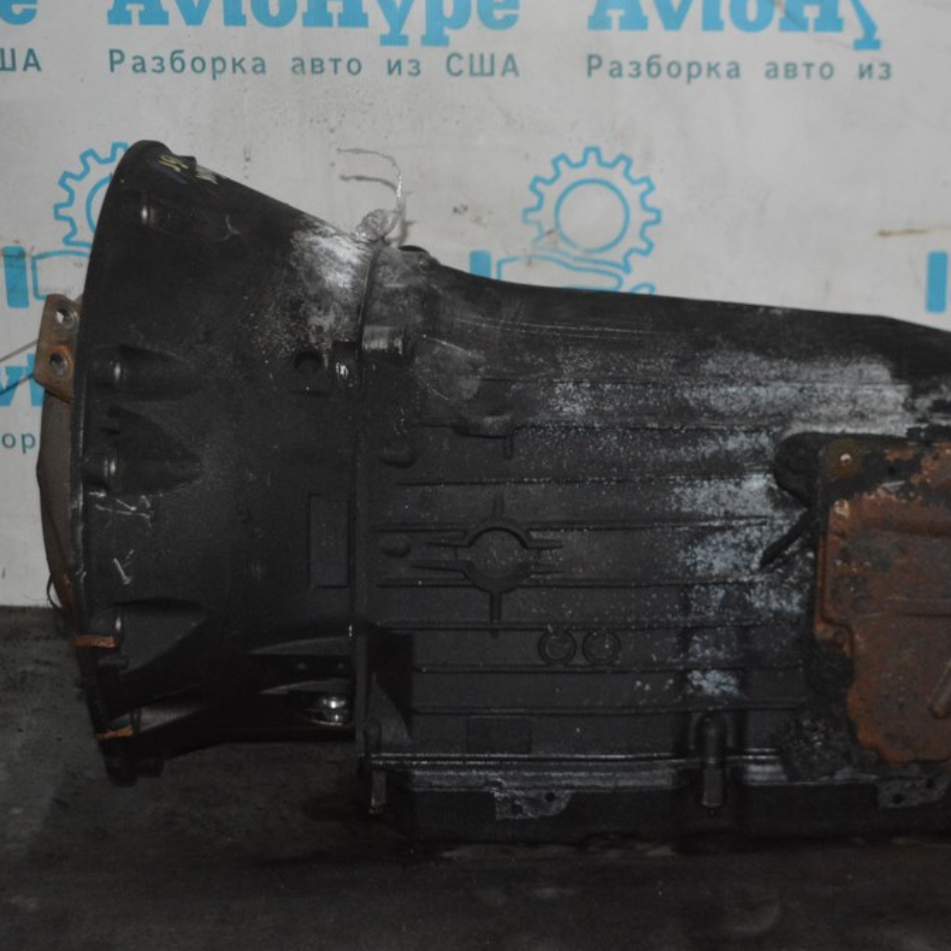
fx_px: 2176
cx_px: 665
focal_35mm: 70
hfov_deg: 24.5
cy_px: 474
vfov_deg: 24.7
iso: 3200
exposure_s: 1/60
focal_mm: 36
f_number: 4.8
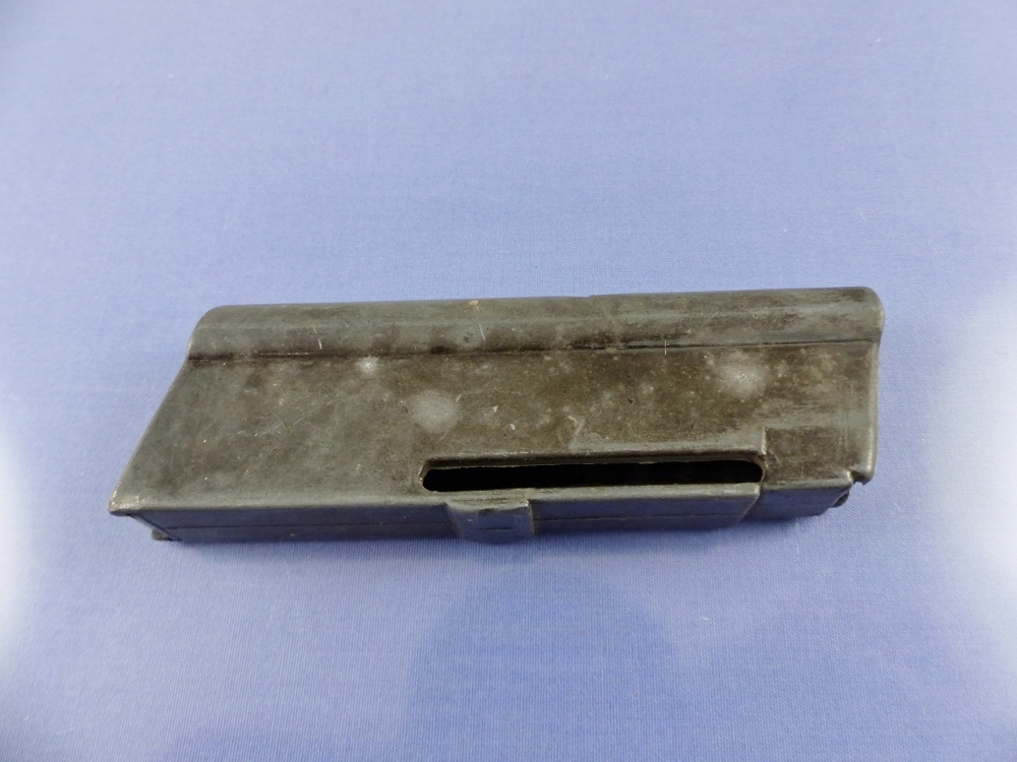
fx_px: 734
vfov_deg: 54.9
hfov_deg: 69.4
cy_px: 381
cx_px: 508
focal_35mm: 25
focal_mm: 4.5
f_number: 2.8
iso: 200
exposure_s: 1/60
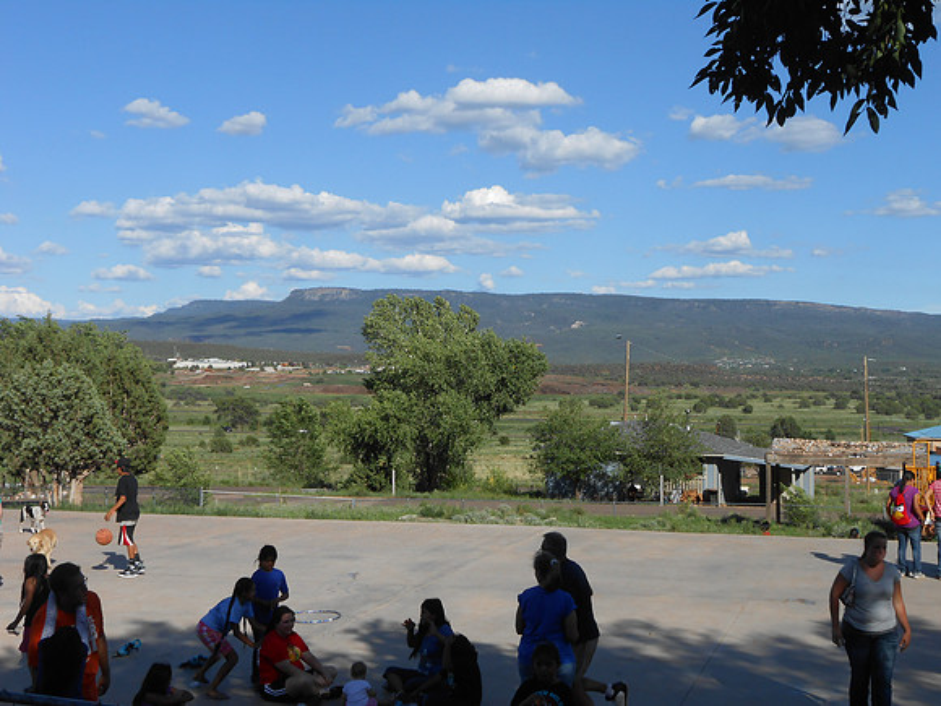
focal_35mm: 49
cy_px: 353
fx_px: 1332
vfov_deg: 29.7
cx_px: 470
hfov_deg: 38.9
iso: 80
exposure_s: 1/640
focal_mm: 8.8
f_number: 4.8
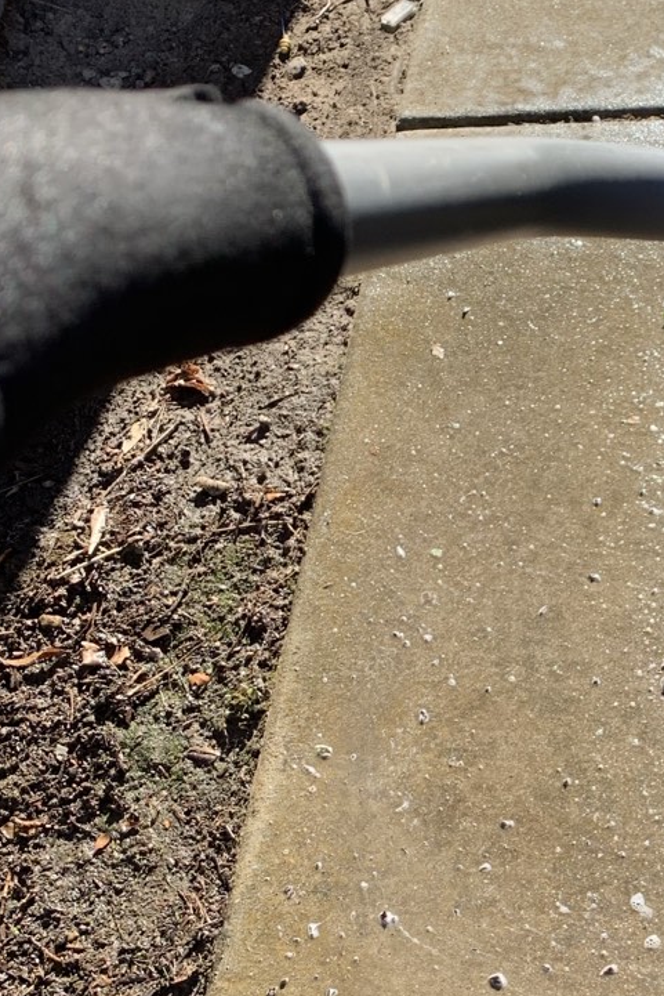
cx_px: 701
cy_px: 649
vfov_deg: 33.2
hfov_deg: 21.6
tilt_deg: -53.7
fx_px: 1659
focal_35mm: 60
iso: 25
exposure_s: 1/887
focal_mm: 4.25
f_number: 1.8
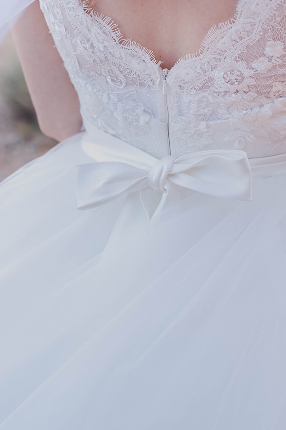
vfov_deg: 31.4
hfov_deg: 21.2
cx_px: 109
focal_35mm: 64
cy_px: 191
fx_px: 763
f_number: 4
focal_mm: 50
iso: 400
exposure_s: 1/640
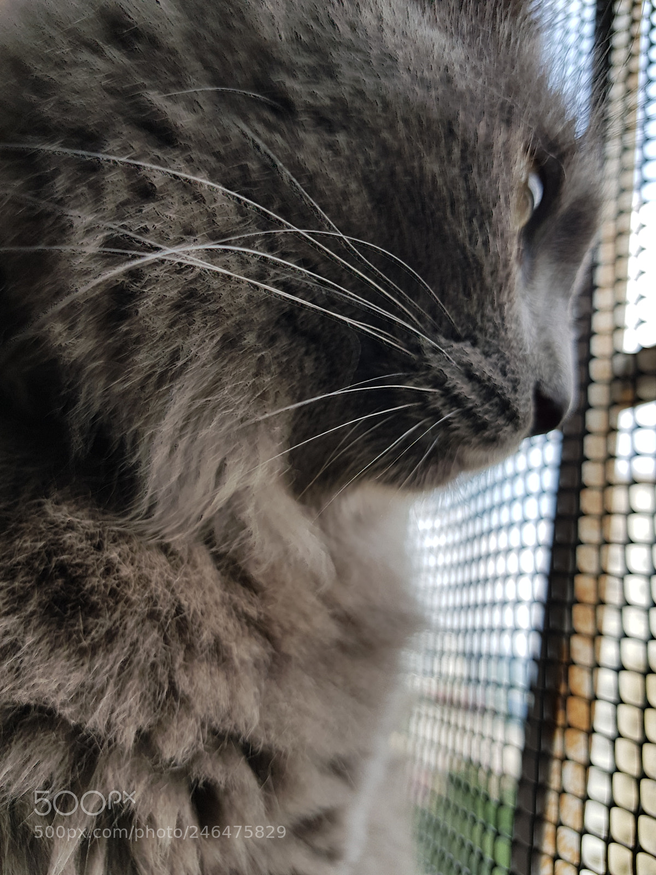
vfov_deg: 67.3
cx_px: 328
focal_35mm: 26
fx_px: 657
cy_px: 438
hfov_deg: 53.1
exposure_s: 1/536
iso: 40
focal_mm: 4.2
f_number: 1.7
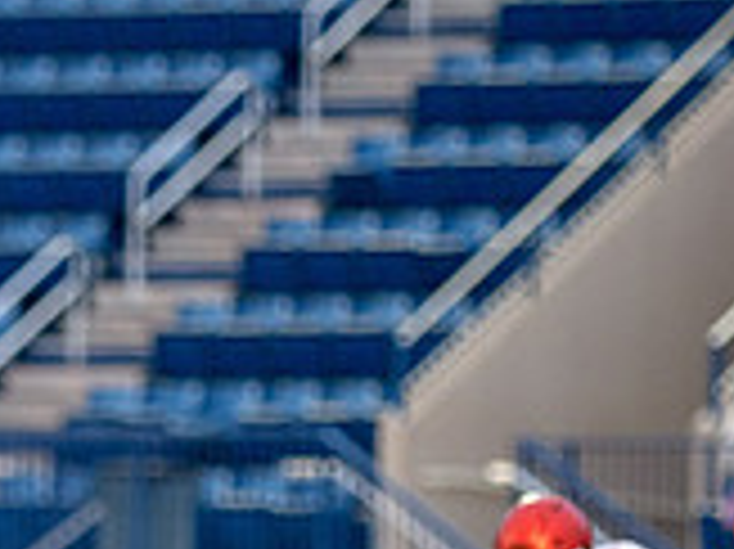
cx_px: -185
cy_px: 700
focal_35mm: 583
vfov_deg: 2.5
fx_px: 12353
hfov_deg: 3.4
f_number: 2.8
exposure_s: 1/1000
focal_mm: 170
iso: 1600
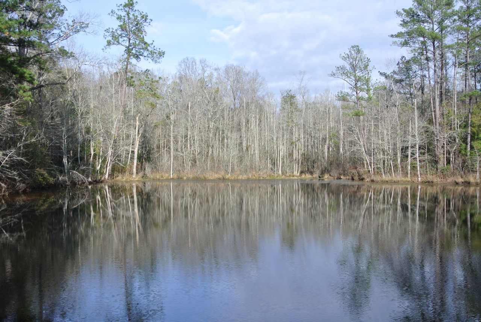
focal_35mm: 40
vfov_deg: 33.5
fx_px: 535
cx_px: 240
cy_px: 161
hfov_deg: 48.4
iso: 100
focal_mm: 15.1
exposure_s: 1/500
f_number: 4.5
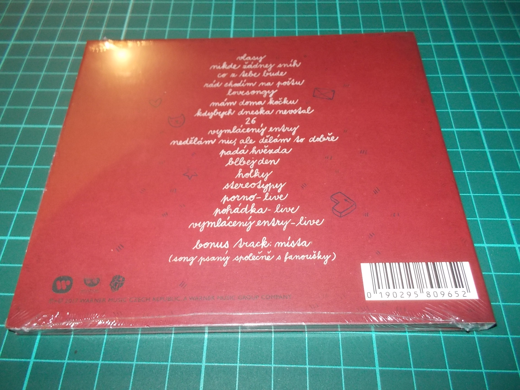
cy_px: 195
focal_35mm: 29
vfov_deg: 48.2
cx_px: 260
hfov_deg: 61.7
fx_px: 436
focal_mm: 4.1
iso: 200
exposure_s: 1/30
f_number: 3.3
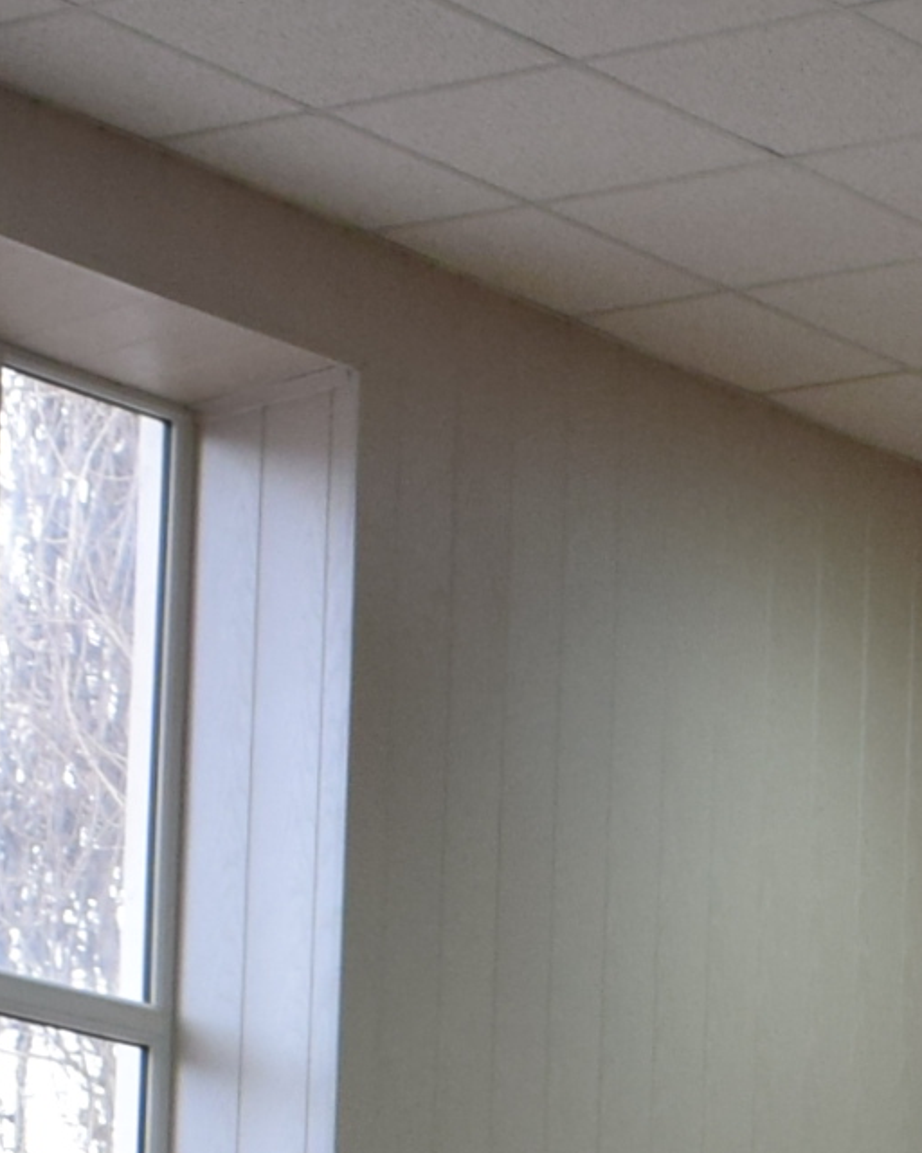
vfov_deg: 10.4
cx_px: 1704
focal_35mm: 178
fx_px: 6071
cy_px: 1893
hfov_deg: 8.3
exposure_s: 1/60
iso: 560
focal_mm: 18
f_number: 4
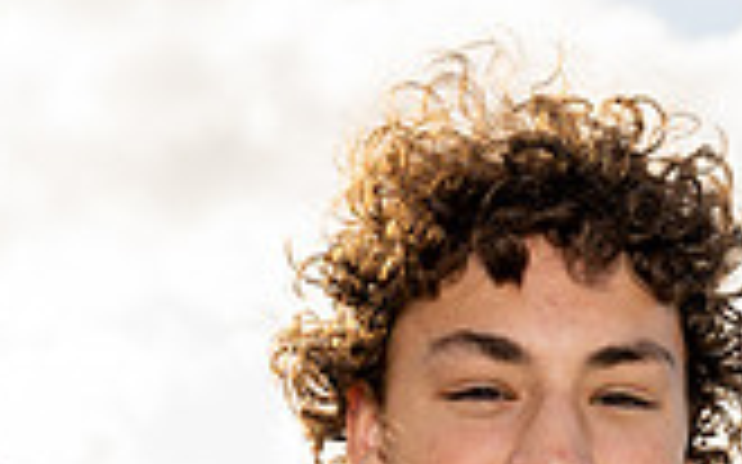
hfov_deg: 15.9
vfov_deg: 9.2
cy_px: 996
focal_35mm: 131
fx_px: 2648
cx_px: 504
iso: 100
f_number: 5.6
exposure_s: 1/250
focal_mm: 47
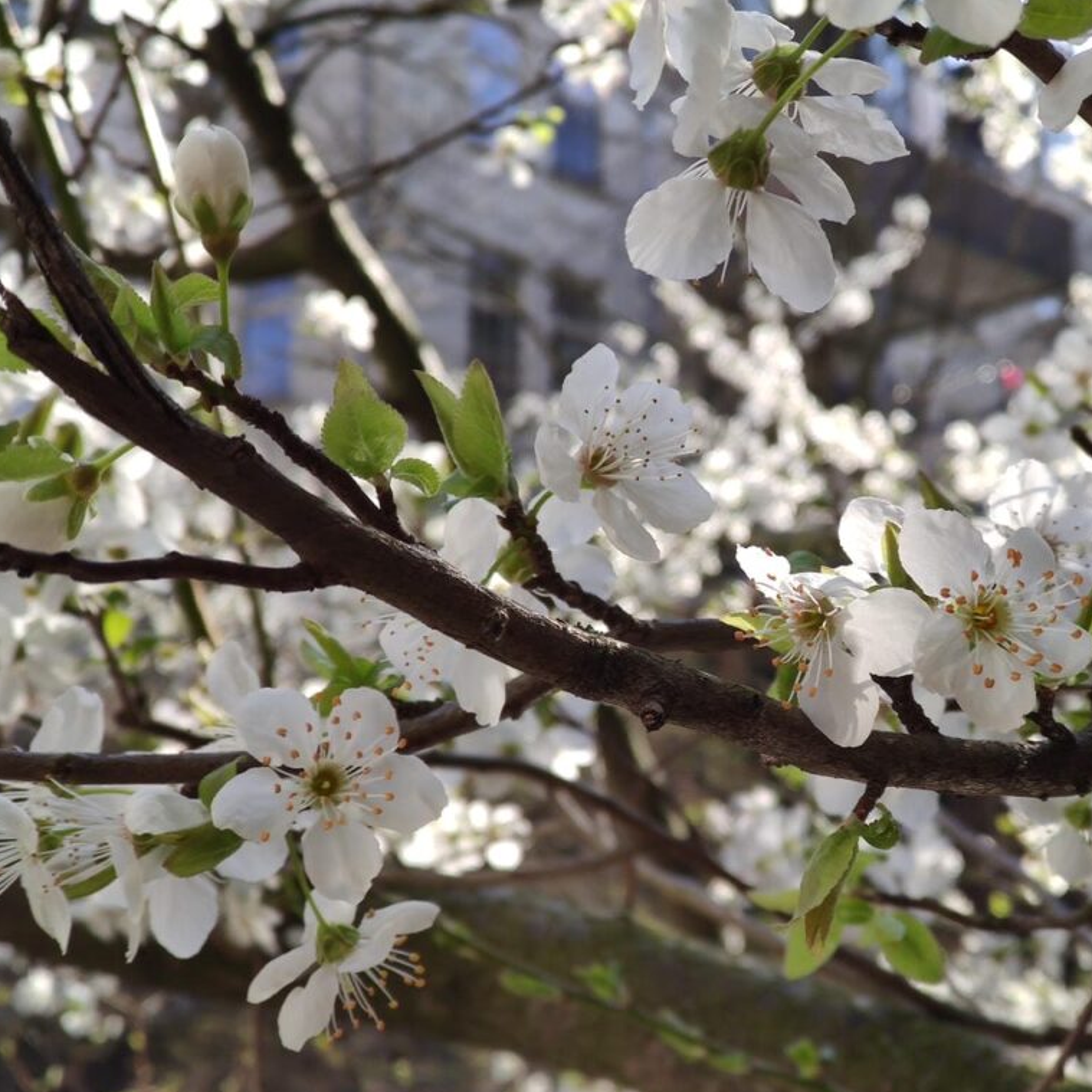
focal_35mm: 62
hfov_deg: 27.7
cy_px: 550
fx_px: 2213
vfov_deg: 27.7
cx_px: 639
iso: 100
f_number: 2.4
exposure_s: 1/326
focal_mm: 5.54
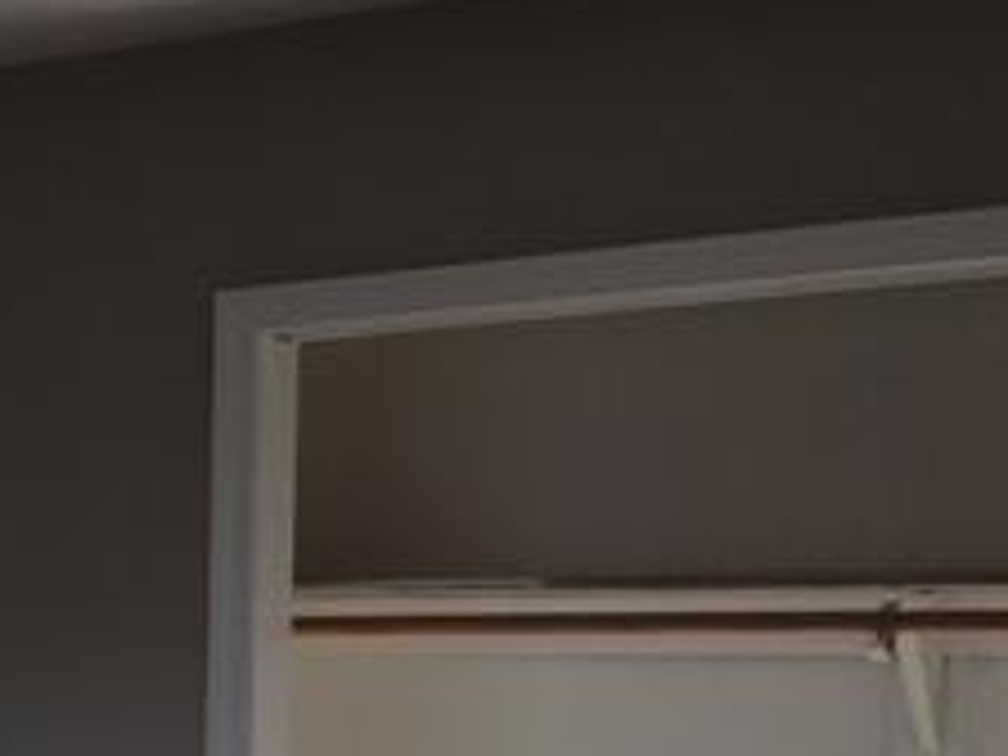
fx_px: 2417
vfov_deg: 16.8
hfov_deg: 21.3
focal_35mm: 83
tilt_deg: -6.4
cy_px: 986
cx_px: -310
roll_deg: -0.4
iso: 25
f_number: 2.2
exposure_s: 1/217
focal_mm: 4.15
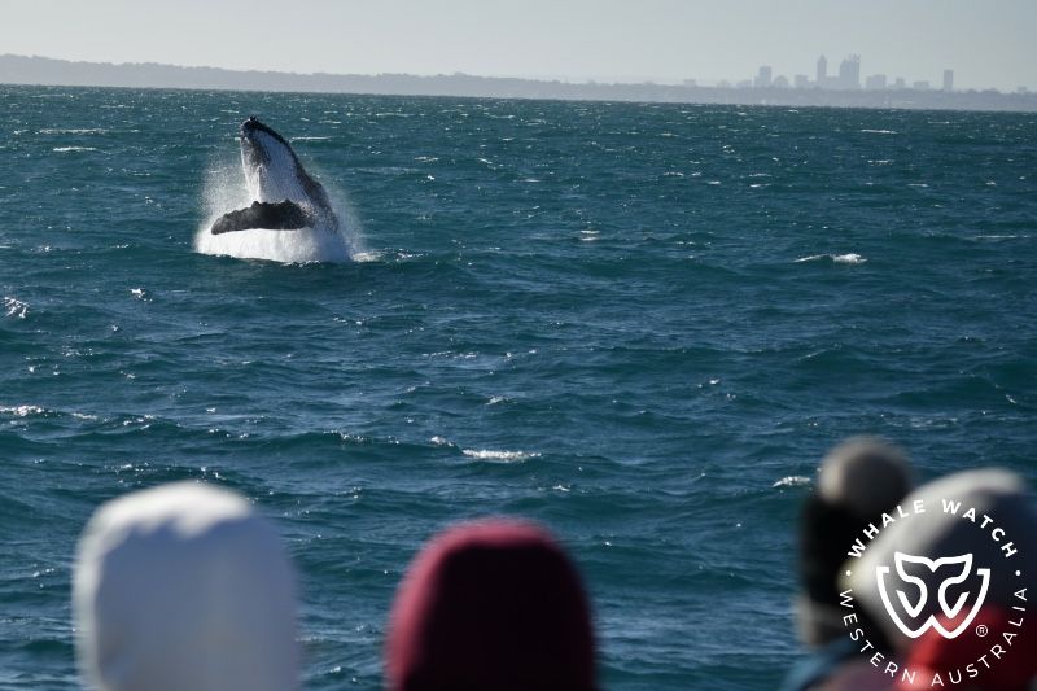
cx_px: 518
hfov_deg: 15.8
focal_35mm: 130
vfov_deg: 10.5
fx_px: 3744
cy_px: 346
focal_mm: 130
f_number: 5
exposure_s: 1/8000
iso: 560
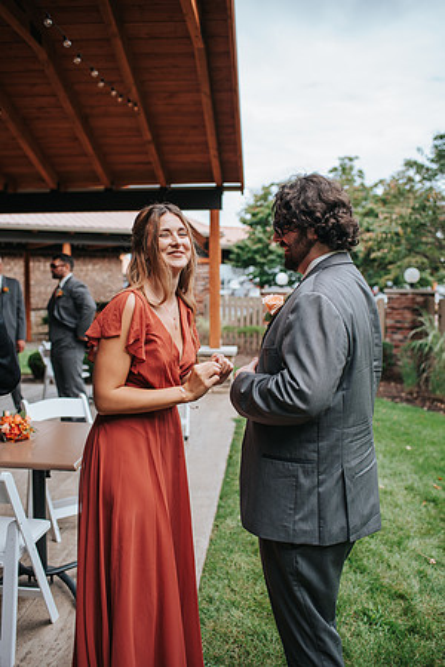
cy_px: 334
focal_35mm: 35
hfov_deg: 37.9
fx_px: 649
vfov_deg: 54.4
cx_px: 222
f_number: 2.8
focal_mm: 35
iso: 110
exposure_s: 1/640
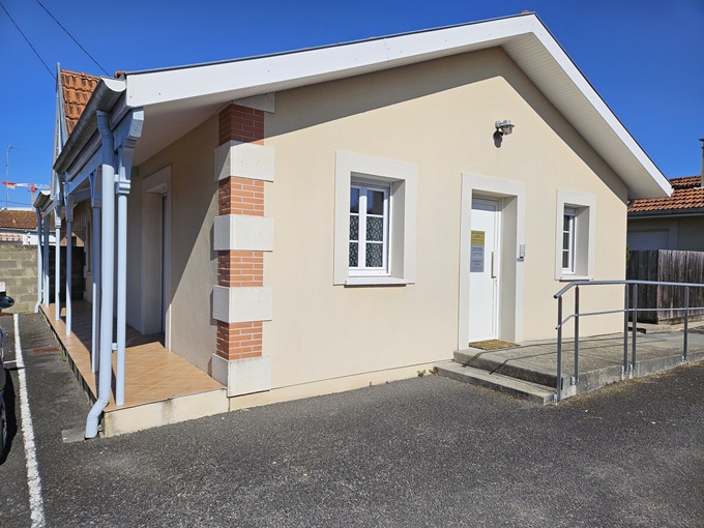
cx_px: 352
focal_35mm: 23
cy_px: 264
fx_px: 468
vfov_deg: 58.9
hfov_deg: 73.9
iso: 25
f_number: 1.8
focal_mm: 5.4
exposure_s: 1/4493
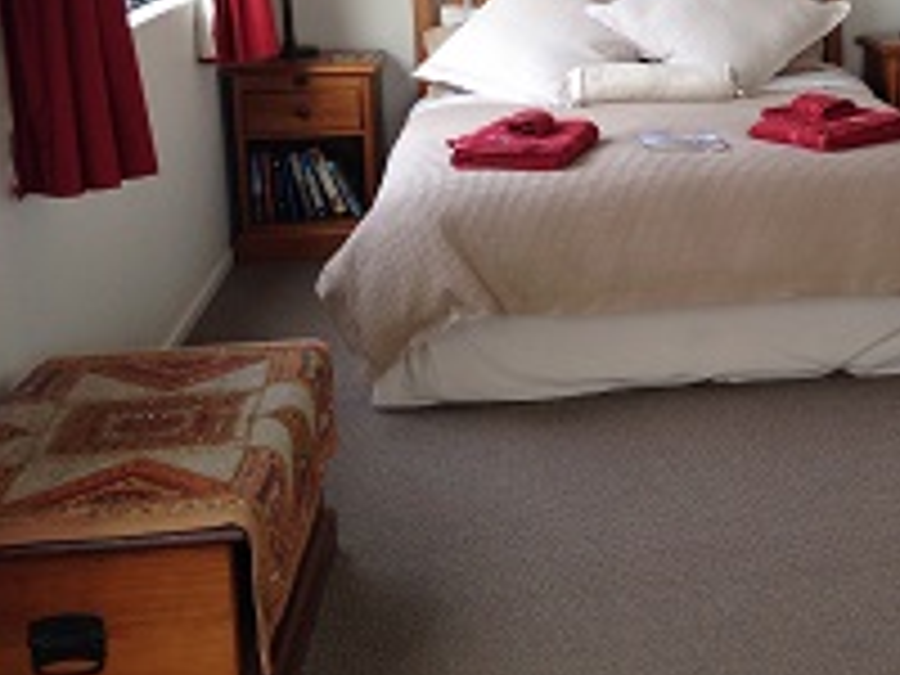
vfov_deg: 21.9
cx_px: 806
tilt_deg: -10.8
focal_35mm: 66
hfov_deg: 28.3
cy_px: 126
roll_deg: +1.4
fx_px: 1716
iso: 64
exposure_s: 1/60
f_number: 2.4
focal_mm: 4.12
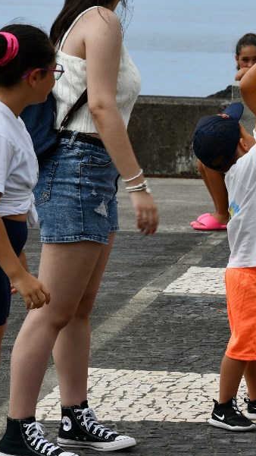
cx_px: 347
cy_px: 220
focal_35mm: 214
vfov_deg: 10.1
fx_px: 2583
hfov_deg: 5.6
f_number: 9
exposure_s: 1/320
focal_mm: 80
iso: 100
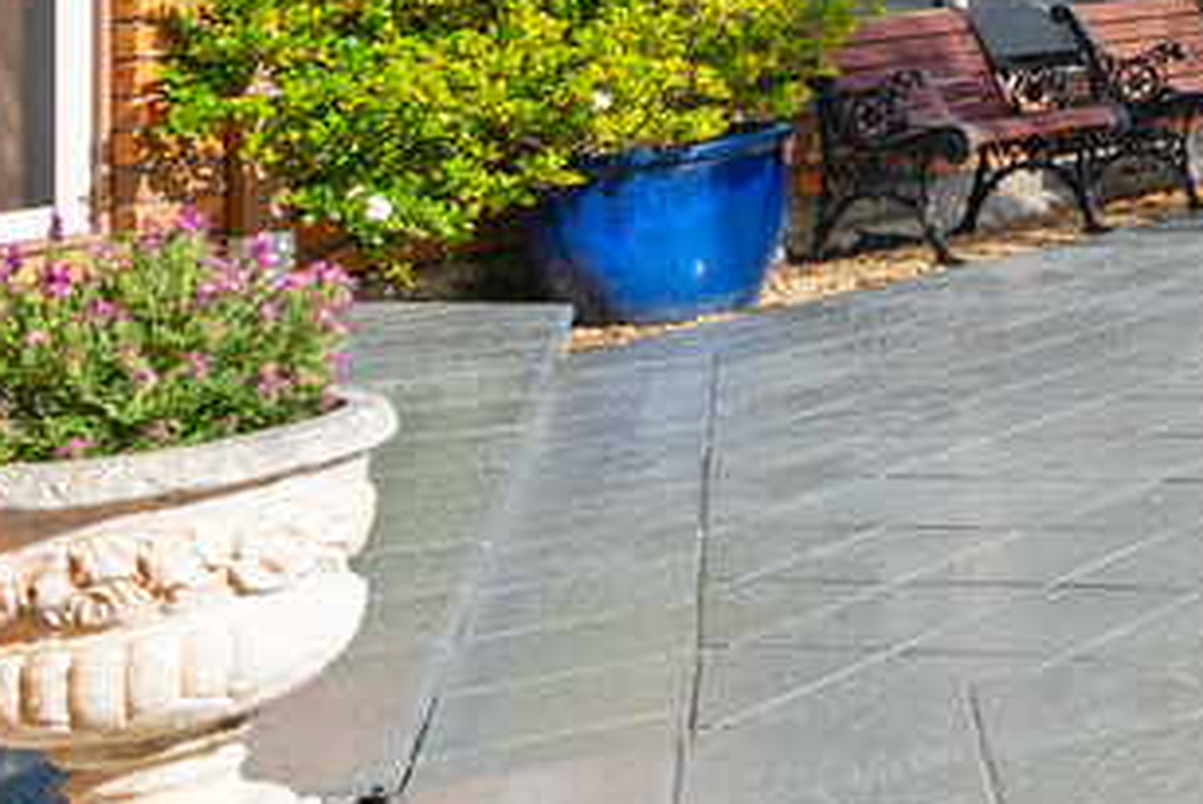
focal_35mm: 73
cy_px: -126
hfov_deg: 16.8
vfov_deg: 17.9
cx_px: 2641
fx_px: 2440
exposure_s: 1/320
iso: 160
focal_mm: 14
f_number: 8
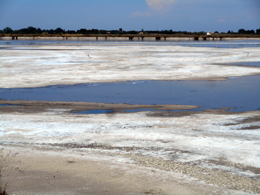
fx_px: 668
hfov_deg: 22.0
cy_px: 98
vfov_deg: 16.6
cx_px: 130
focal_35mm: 89
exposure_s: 1/1000
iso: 80
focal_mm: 15.9
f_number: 5.6
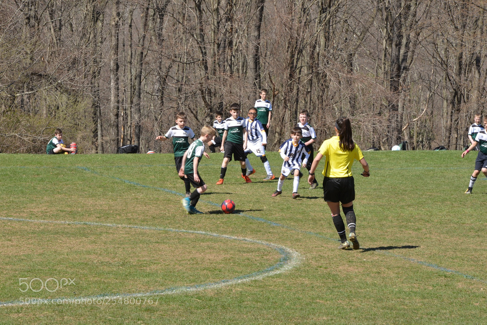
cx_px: 244
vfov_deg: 8.1
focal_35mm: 170
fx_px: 2300
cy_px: 162
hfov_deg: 12.1
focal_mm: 170
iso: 800
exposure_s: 1/160
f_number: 22
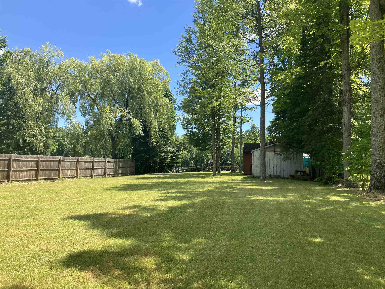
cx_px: 192
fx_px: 311
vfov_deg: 49.7
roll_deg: +0.2
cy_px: 144
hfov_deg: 63.4
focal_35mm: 28
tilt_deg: +4.3
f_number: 1.8
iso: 32
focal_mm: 3.99
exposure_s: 1/771
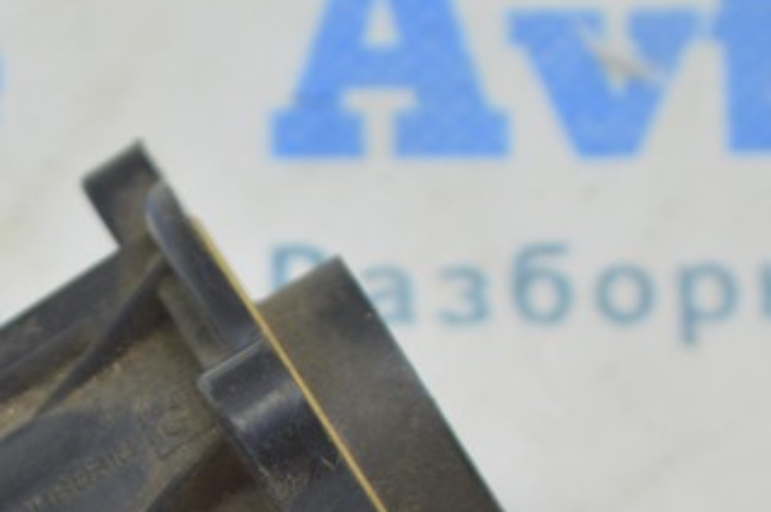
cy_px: 487
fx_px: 5661
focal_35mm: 265
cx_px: 39
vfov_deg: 5.2
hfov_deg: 7.8
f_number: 5.6
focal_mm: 55
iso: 400
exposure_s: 1/20
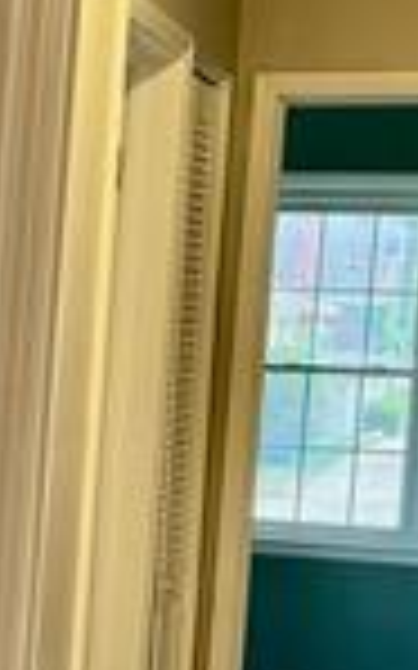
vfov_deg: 15.8
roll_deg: -1.5
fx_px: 2390
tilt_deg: -6.2
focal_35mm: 131
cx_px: -697
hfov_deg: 8.8
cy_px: 558
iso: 125
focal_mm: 6.76
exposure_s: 1/60
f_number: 1.78
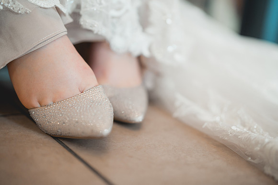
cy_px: 92
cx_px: 139
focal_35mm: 50
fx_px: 386
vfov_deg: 27.0
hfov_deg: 39.6
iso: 1250
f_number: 1.4
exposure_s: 1/320
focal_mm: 50
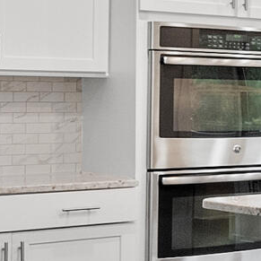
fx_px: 972
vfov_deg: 15.3
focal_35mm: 114
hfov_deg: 9.9
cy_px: 109
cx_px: 856
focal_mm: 13
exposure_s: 1/8
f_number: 7.1
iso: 800
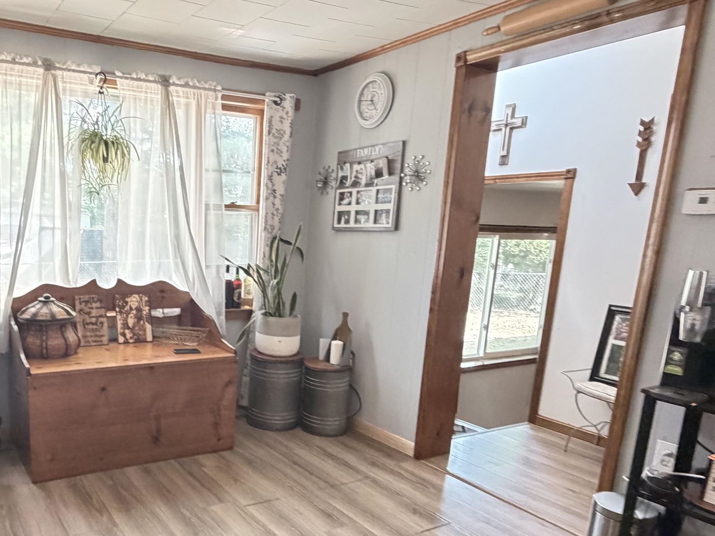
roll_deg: -1.4
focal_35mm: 28
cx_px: 194
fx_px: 578
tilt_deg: -7.5
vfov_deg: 49.0
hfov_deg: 60.5
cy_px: 350
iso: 500
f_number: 2.2
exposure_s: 1/60
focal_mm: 2.22
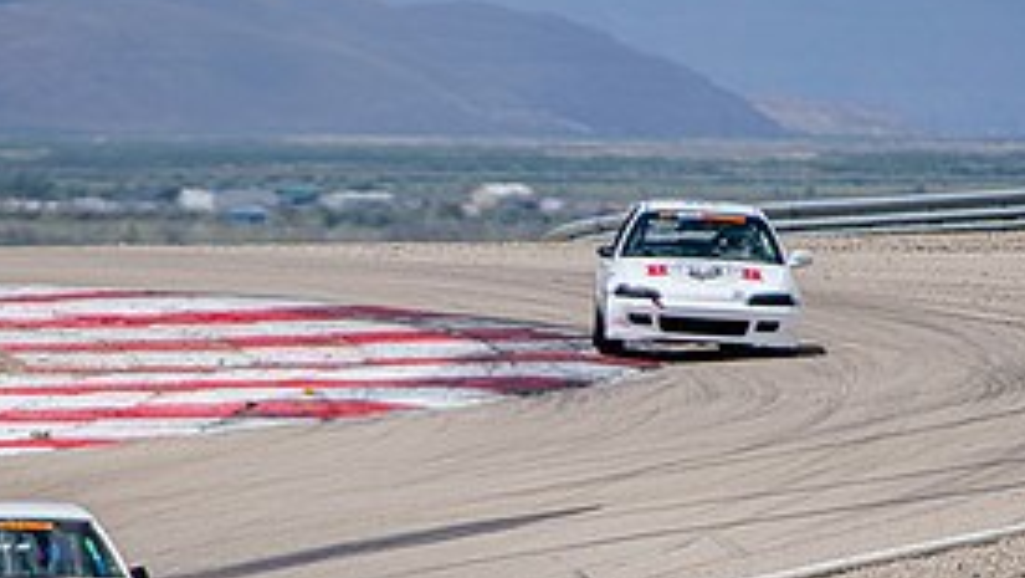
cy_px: 490
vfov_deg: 1.4
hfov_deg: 2.4
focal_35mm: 885
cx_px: 455
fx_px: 24065
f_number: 5.6
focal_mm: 400
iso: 160
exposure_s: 1/800
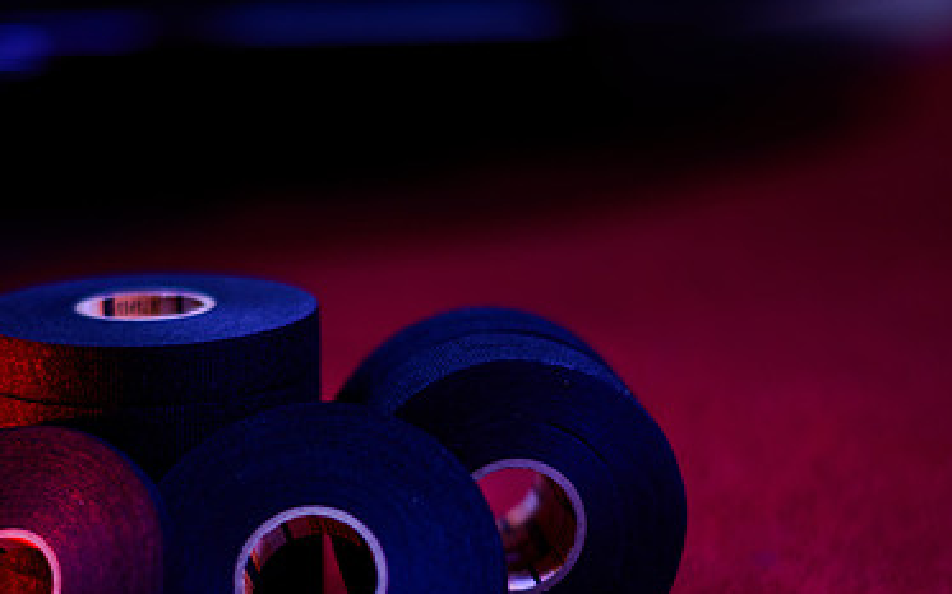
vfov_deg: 14.1
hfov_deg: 22.4
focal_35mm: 92
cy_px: 468
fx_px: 2387
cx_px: 291
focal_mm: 58
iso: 400
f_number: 1.4
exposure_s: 1/60
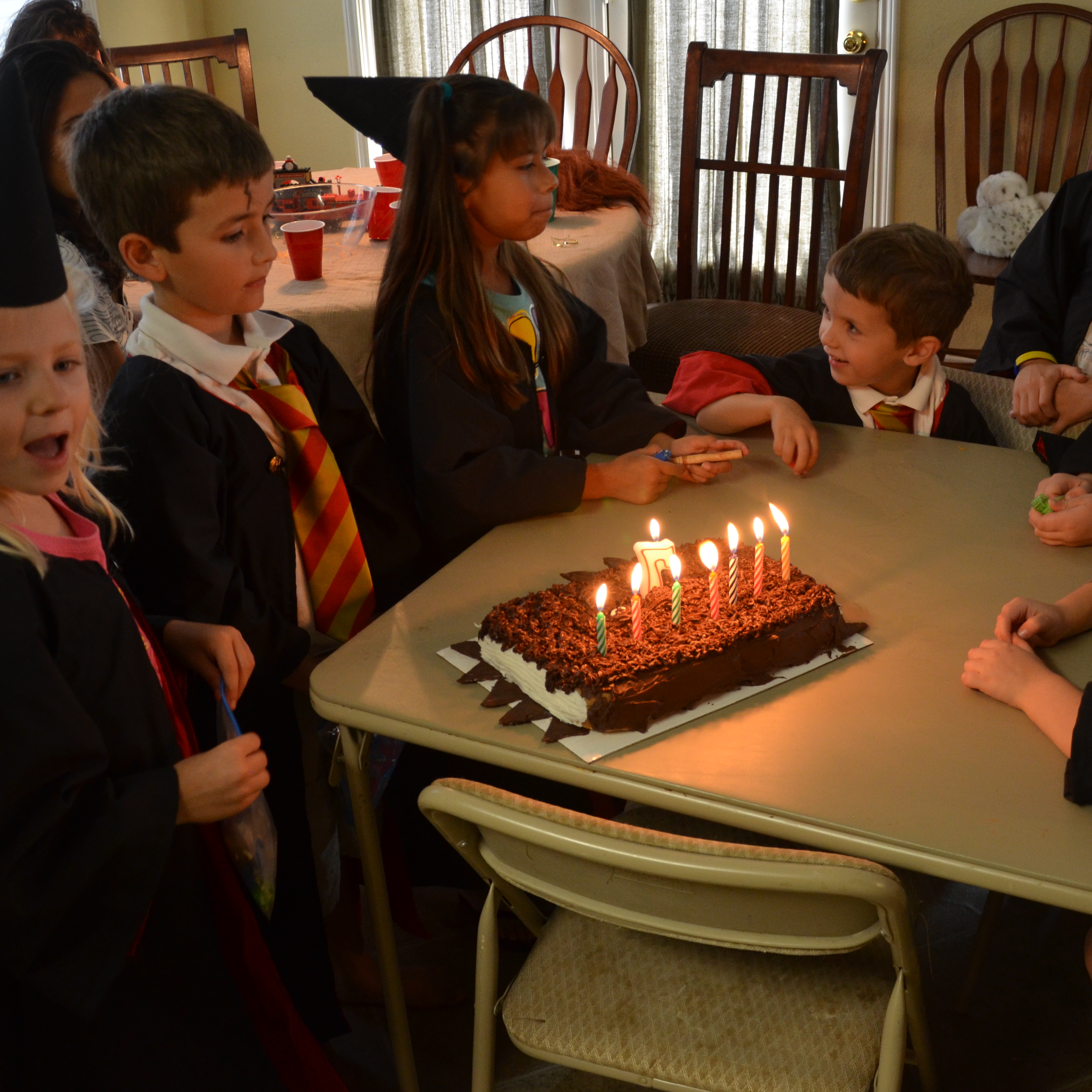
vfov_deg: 42.8
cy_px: 491
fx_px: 1392
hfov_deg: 42.6
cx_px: 651
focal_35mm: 39
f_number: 3.5
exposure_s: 1/40
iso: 800
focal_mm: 18
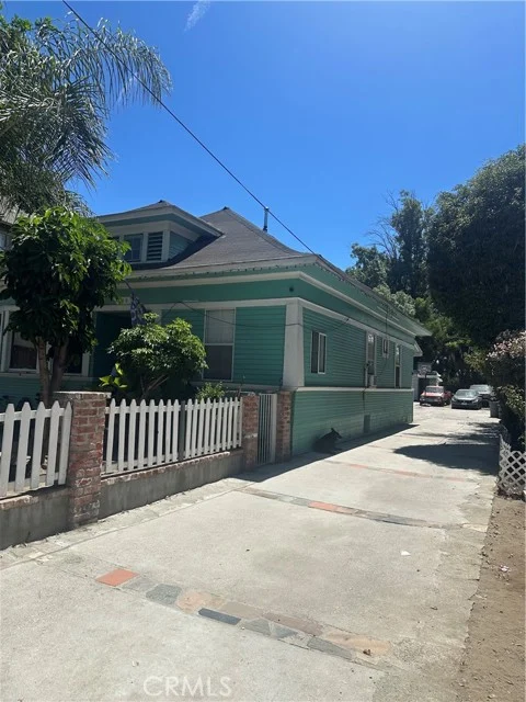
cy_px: 351
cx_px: 263
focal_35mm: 24
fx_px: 486
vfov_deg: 71.6
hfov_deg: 56.8
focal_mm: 6.86
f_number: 1.78
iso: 80
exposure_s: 1/6623
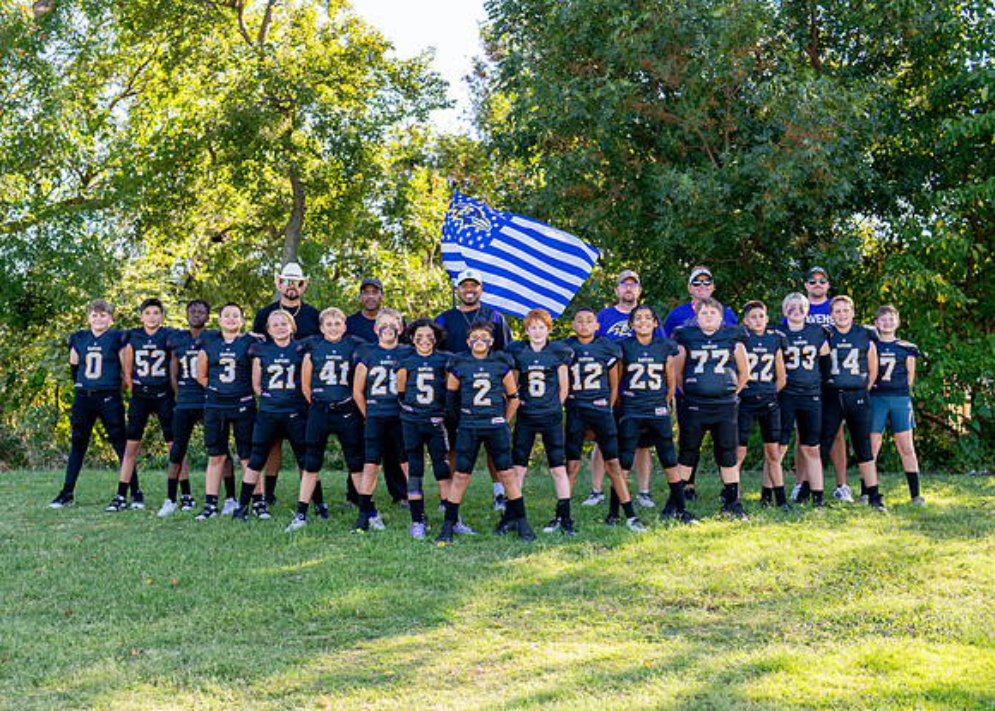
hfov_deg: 32.6
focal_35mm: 60
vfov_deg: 23.6
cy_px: 404
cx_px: 462
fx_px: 1699
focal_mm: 50
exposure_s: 1/640
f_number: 2.5
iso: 160
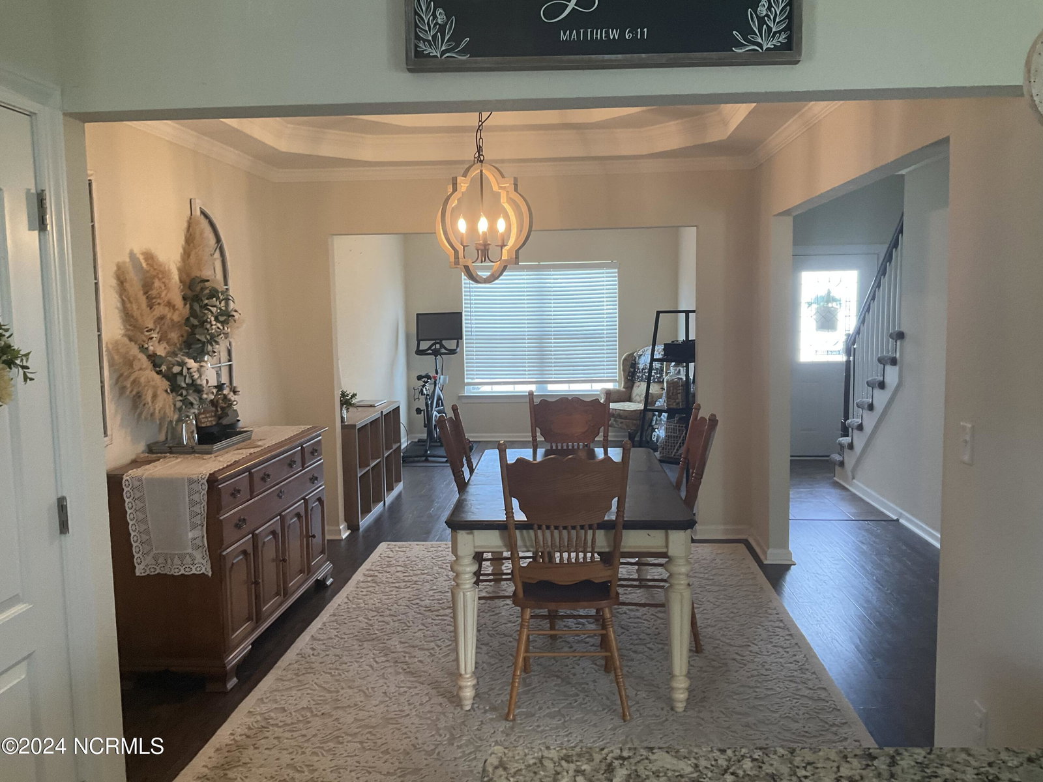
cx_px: 522
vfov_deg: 48.2
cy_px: 391
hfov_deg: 61.7
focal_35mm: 29
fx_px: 874
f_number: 1.8
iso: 100
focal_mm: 3
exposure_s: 1/60
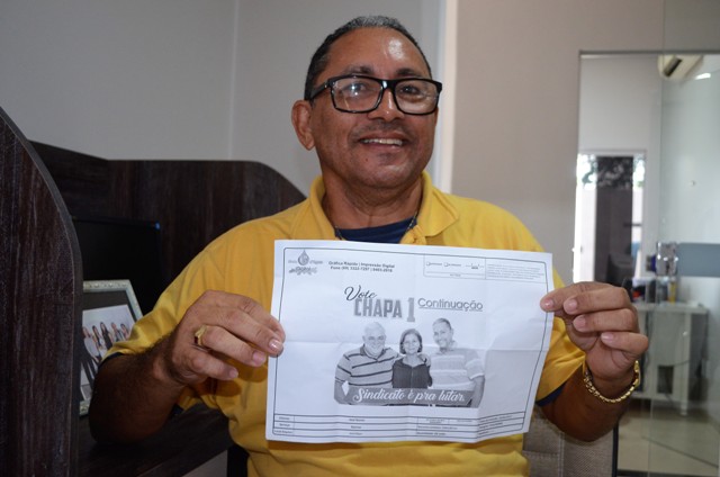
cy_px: 238
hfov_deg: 53.2
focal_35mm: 36
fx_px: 719
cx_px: 360
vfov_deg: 36.7
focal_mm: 24
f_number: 4
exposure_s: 1/60
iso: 1100
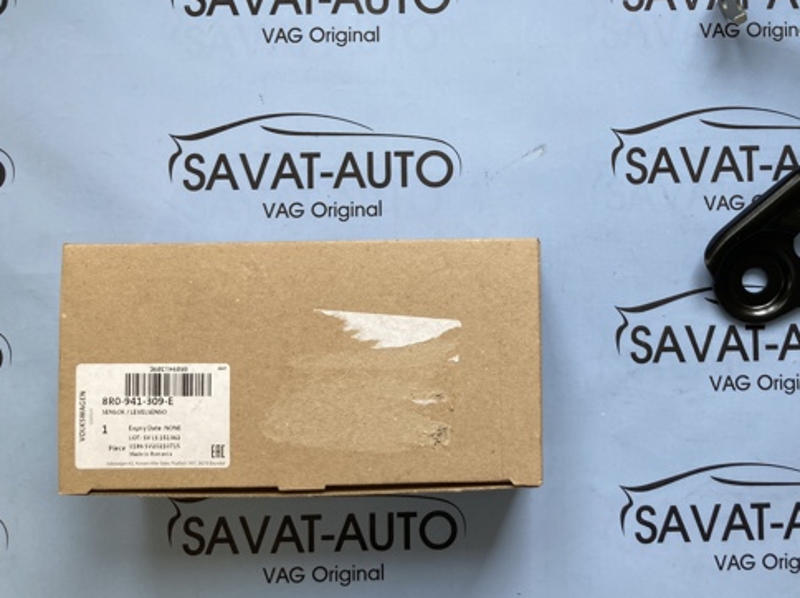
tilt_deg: -86.8
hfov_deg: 49.5
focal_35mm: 37
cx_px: 519
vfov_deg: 38.5
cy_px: 240
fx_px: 854
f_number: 1.8
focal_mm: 3.99
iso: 32
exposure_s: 1/120
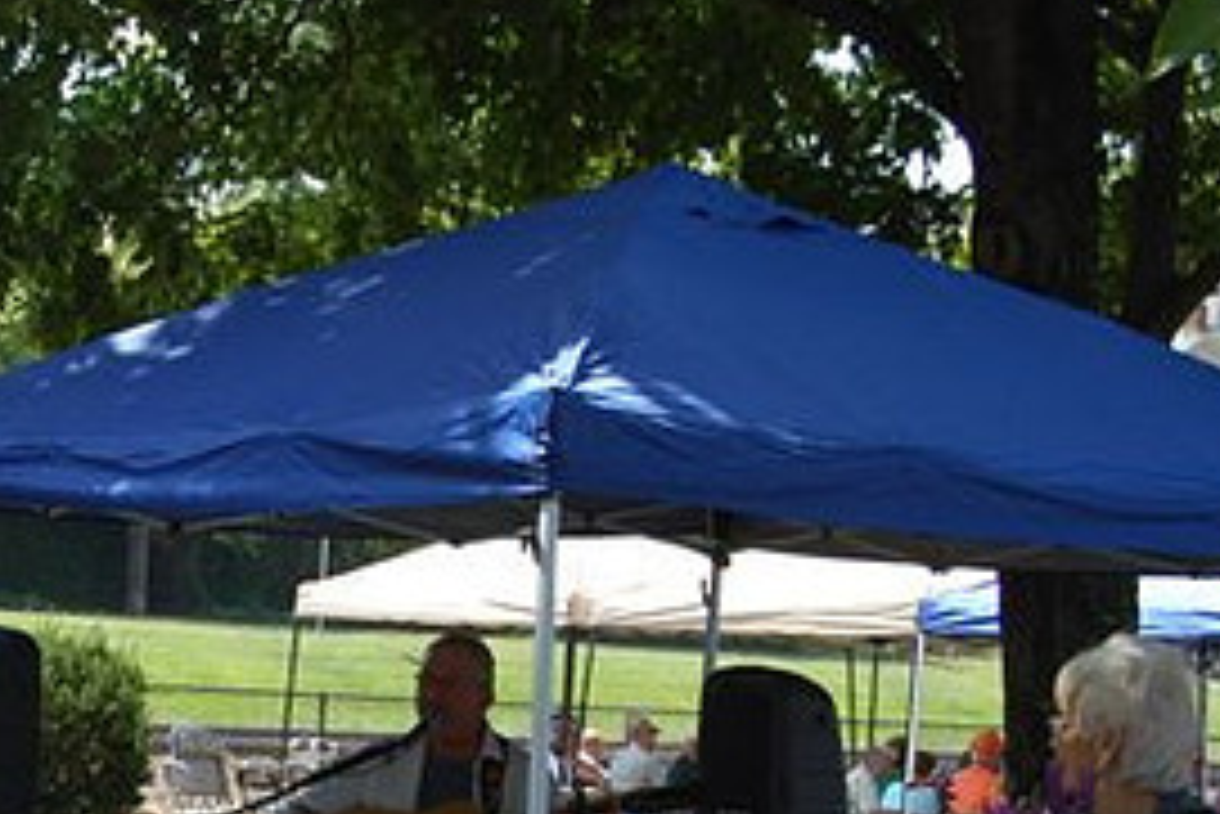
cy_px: 657
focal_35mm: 109
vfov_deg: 12.5
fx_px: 3696
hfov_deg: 18.5
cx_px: 180
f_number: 8
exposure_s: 1/250
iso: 200
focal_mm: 34
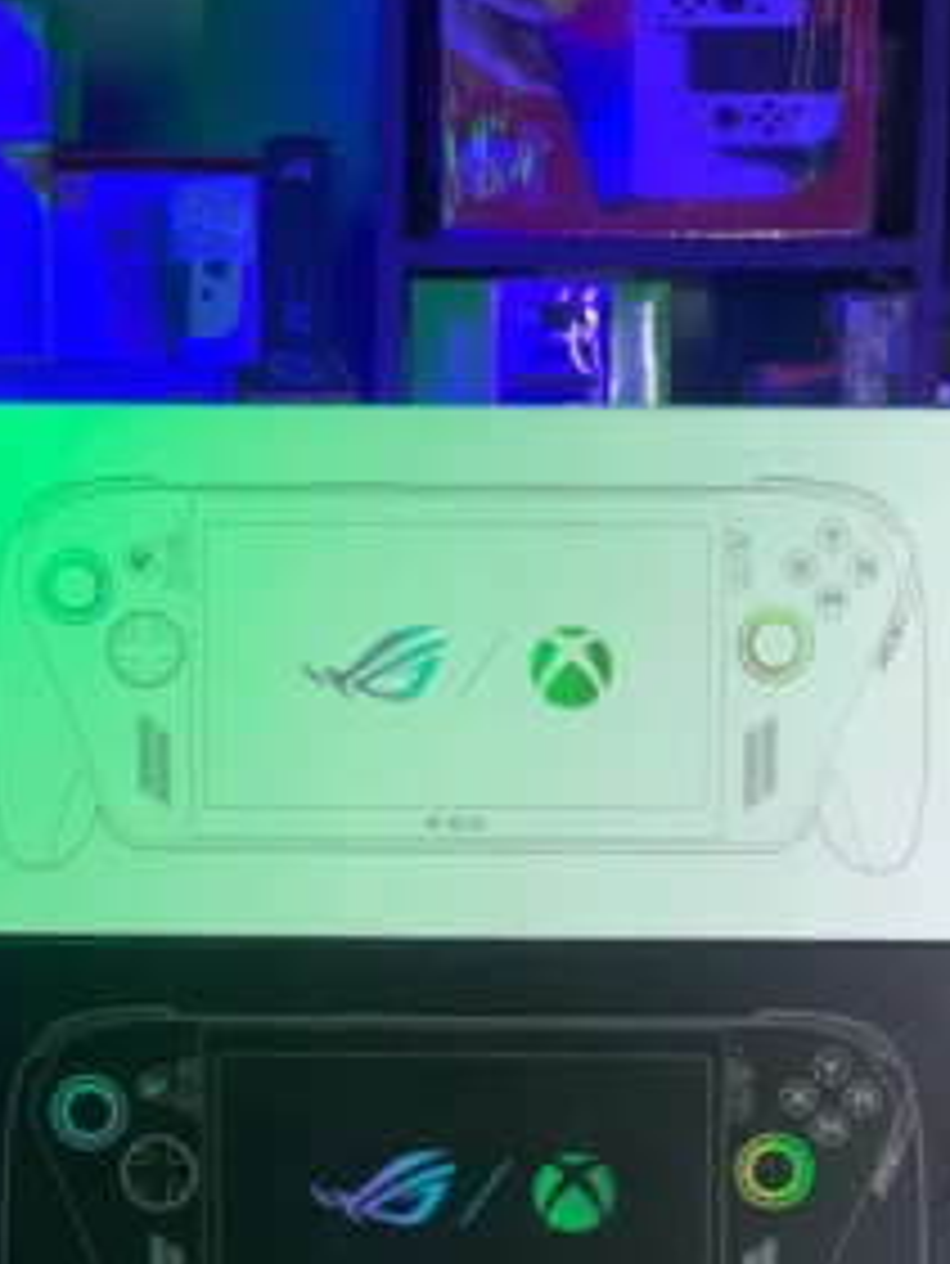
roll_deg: -0.2
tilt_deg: -7.8
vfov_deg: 26.3
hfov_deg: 19.9
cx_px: 482
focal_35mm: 74
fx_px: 2706
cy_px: 733
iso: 250
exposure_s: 1/50
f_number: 2.4
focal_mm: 6
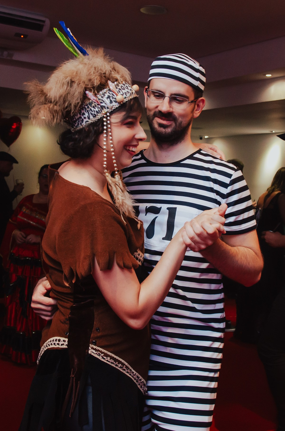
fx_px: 584
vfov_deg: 40.4
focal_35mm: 49
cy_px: 182
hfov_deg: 27.4
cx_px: 162
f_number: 2.8
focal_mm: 18
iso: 500
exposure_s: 1/60
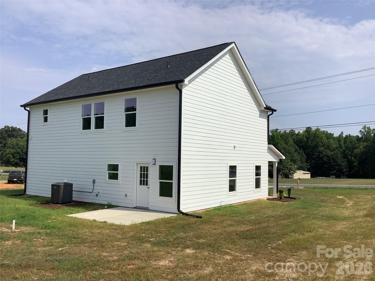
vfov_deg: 45.4
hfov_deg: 58.4
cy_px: 140
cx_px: 188
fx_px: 336
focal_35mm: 31
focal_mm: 3.3
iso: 25
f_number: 2.4
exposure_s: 1/3135
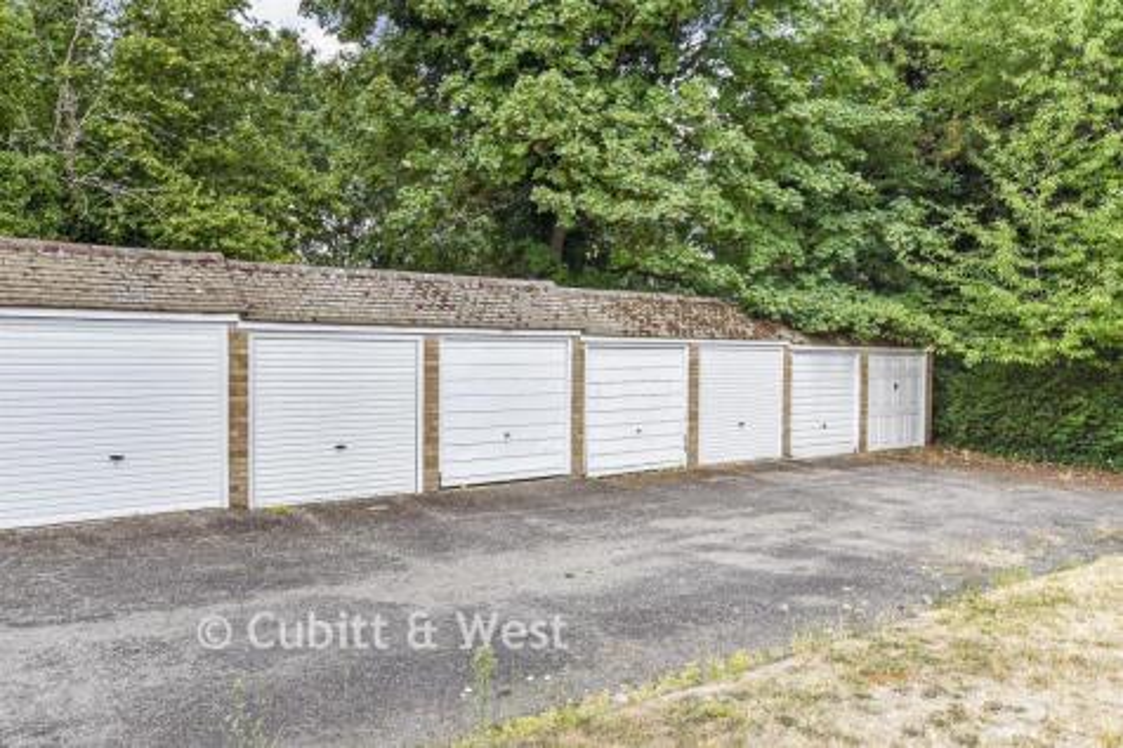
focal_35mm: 30
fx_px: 935
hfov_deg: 61.9
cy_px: 374
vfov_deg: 43.6
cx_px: 562
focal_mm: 20
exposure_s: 1/125
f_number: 8
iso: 160
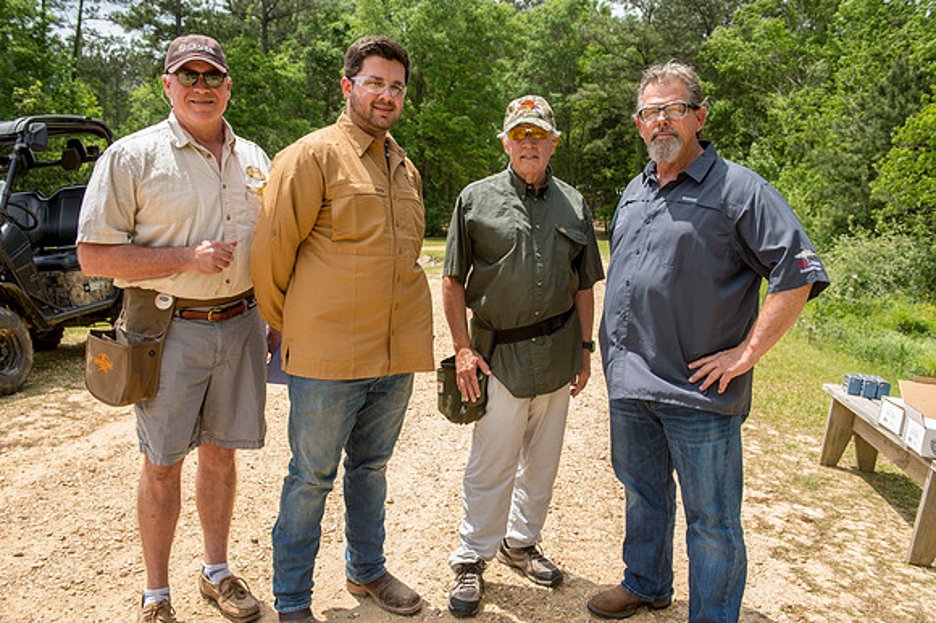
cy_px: 312
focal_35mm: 31
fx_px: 806
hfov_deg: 60.3
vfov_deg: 42.3
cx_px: 468
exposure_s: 1/250
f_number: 7.1
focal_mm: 31
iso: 160
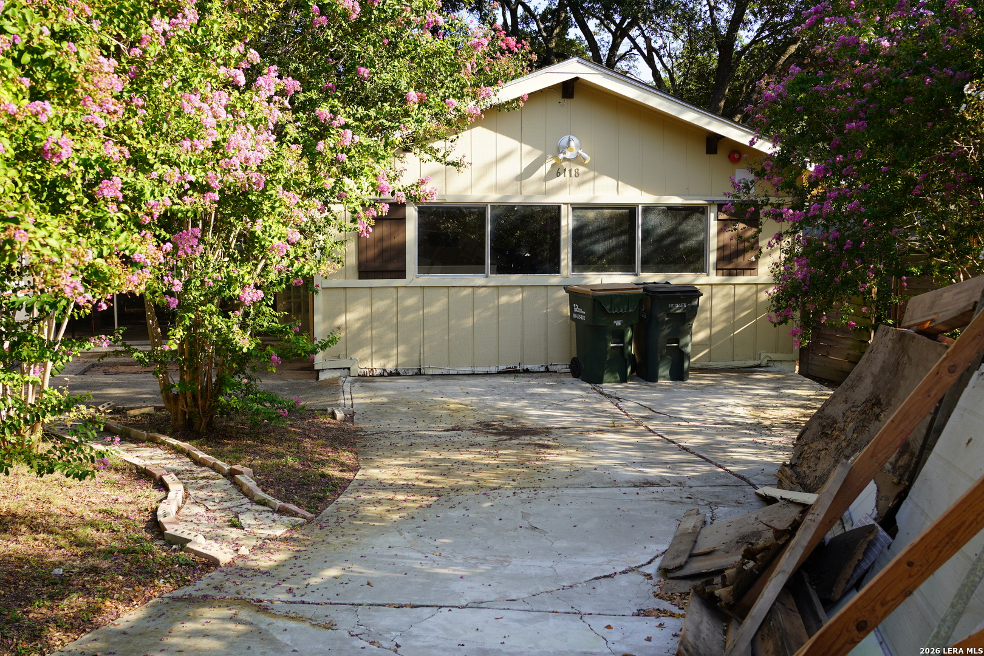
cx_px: 492
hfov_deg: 54.4
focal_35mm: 35
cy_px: 328
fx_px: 957
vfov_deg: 37.9
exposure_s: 1/100
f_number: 6.3
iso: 100
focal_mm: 35
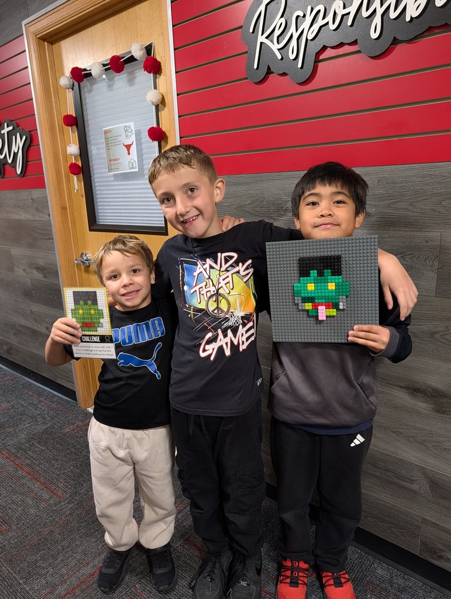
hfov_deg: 56.9
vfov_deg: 71.5
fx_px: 416
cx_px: 226
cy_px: 300
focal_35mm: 24
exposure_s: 1/60
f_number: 1.68
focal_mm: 6.9
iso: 274
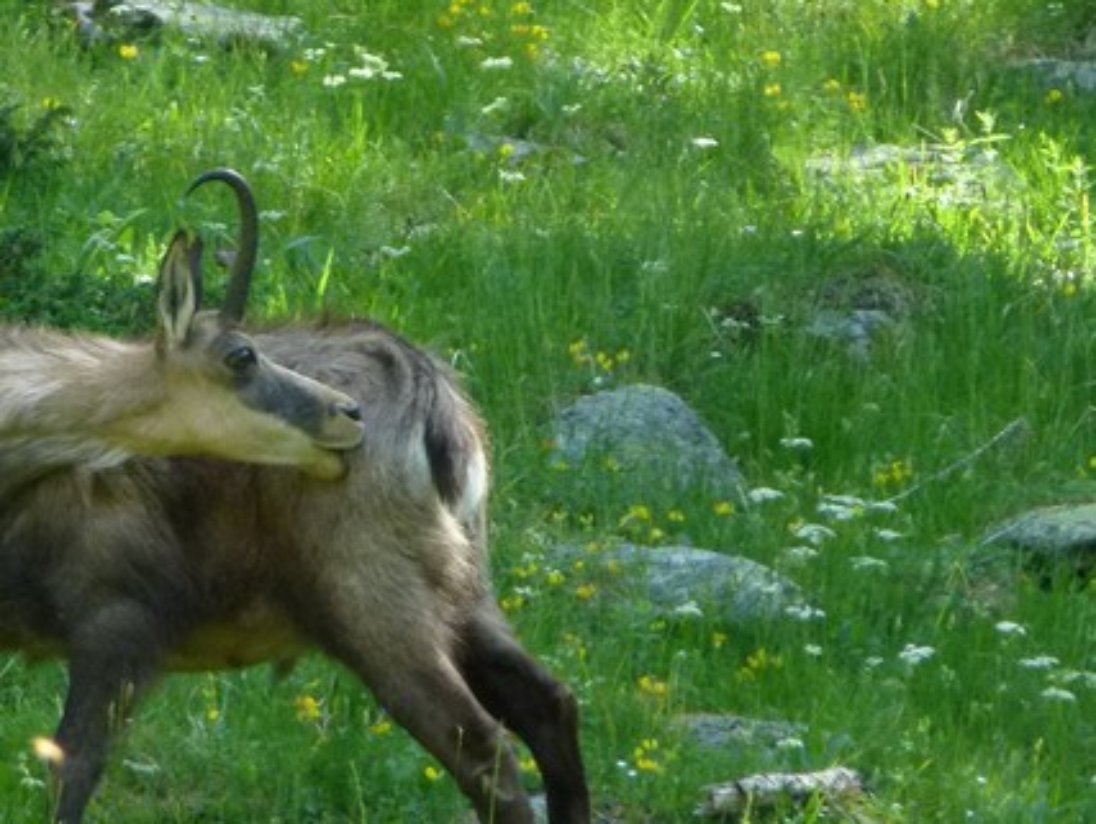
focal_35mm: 1123
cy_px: 511
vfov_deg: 1.3
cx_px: 205
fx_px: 35586
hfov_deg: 1.8
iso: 320
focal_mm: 108
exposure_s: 1/125
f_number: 5.2
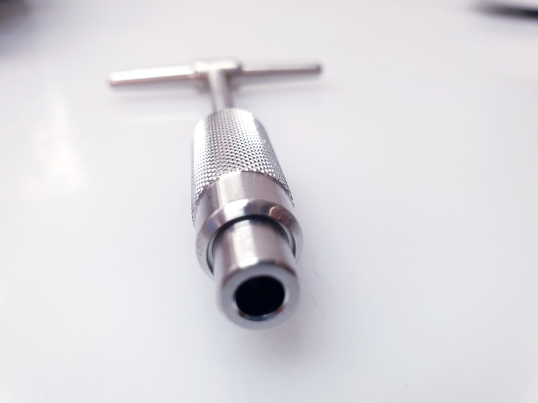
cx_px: 269
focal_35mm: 26
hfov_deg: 67.3
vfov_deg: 53.1
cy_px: 202
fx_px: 404
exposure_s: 1/50
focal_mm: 4.3
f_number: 2.4
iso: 160
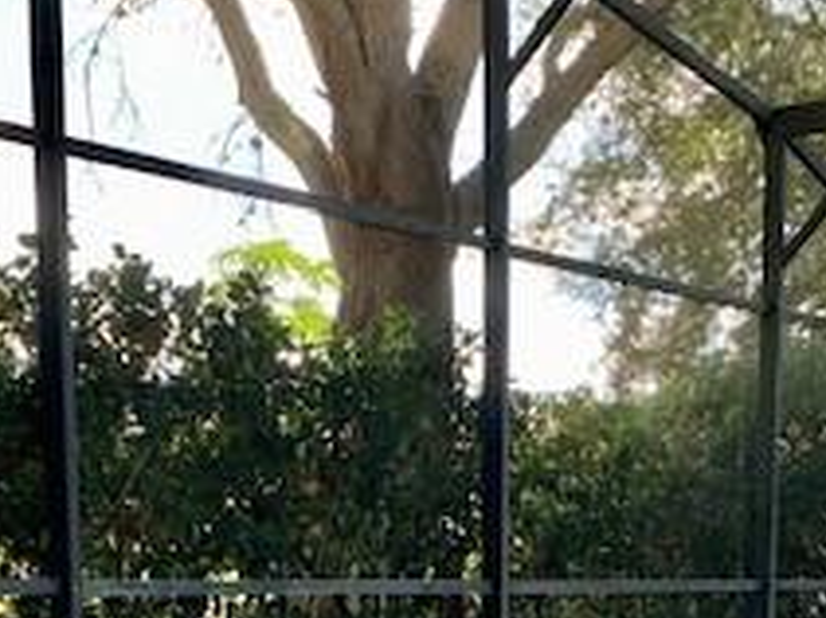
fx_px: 1884
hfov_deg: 24.7
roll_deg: +1.2
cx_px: 348
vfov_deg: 17.3
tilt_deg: -8.1
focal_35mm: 79
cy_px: 849
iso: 25
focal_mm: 4.25
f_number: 1.8
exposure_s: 1/130
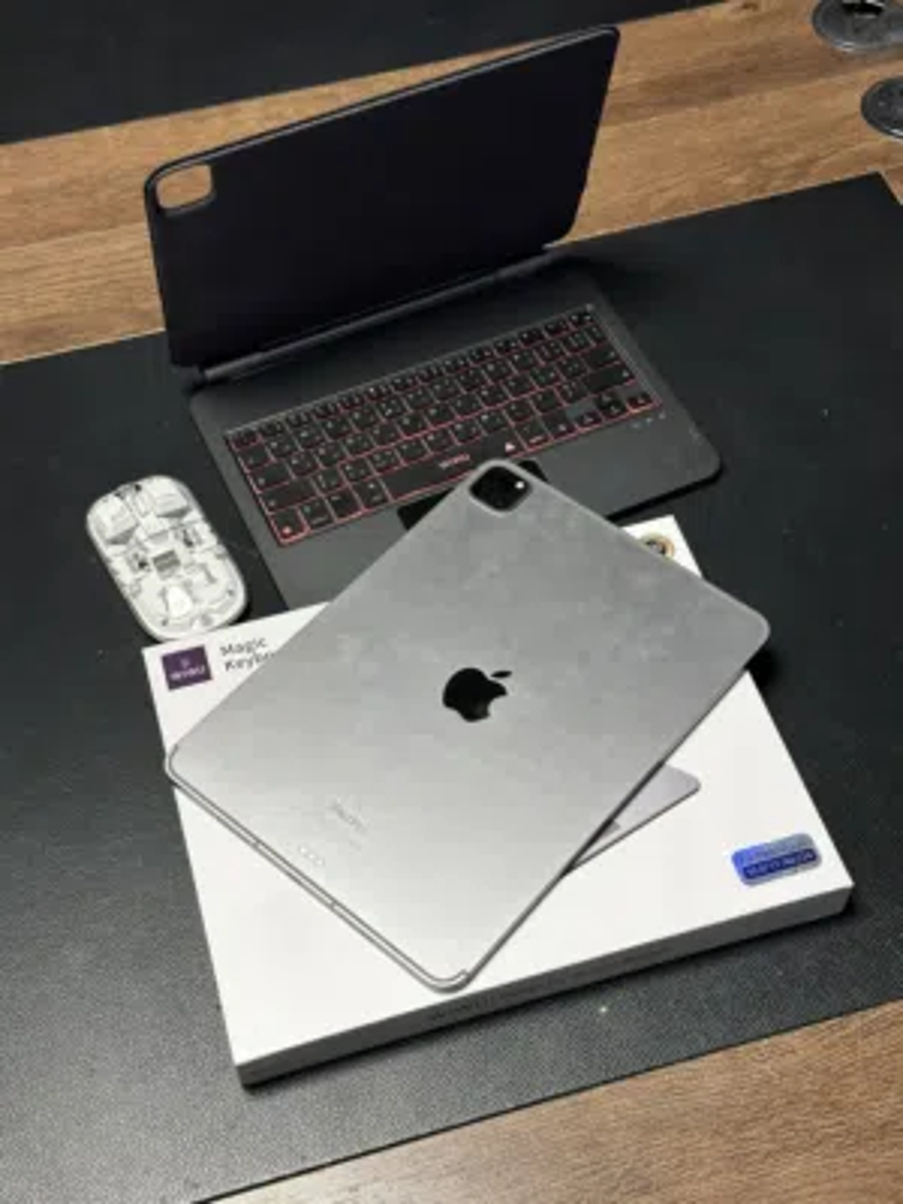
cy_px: 602
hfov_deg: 30.3
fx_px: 1670
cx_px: 452
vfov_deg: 39.7
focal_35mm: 48
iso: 125
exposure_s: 1/100
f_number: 1.78
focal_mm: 6.86
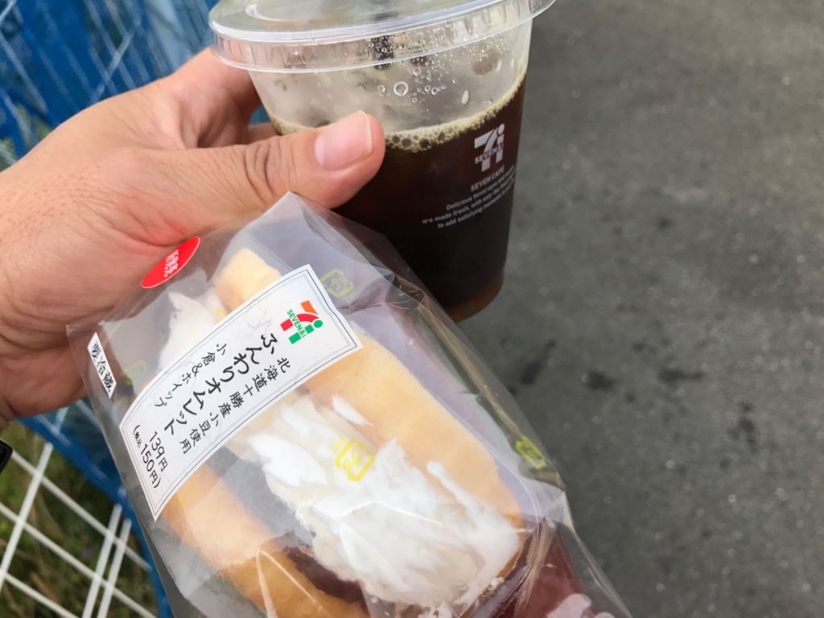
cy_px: 309
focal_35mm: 28
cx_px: 412
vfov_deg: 49.7
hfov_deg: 63.4
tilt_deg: -47.9
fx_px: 667
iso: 20
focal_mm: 3.99
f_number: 1.8
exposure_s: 1/798
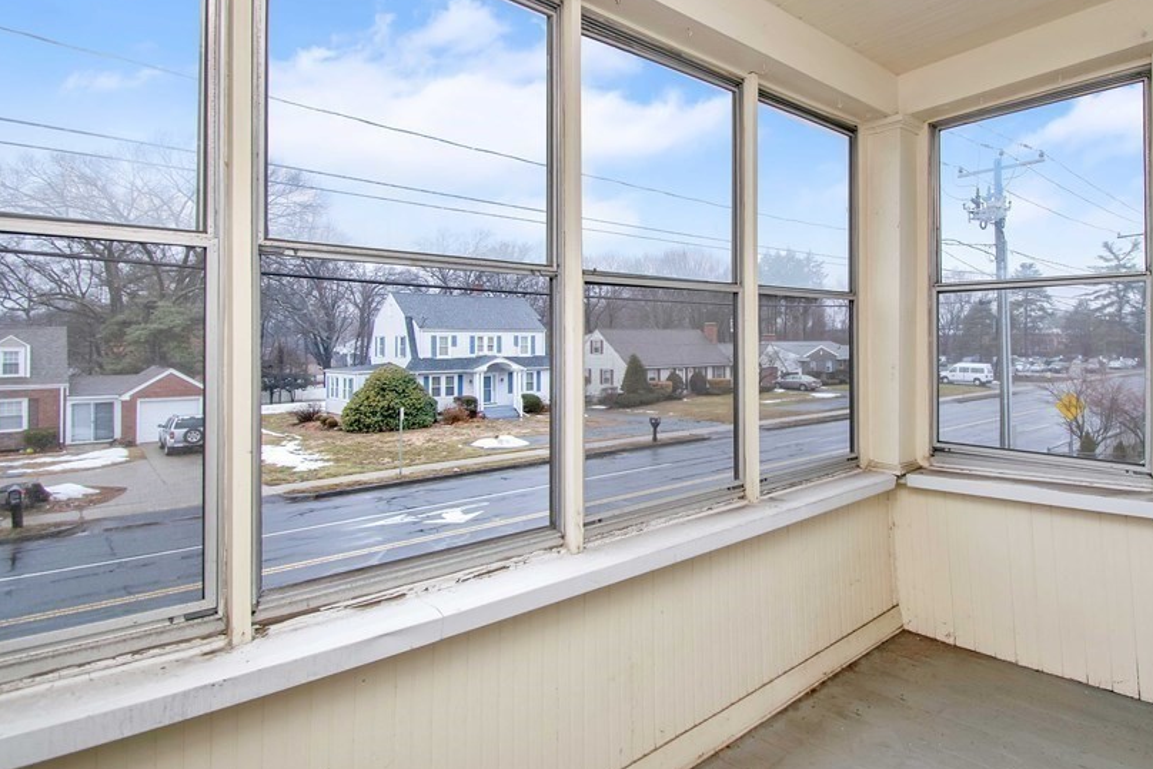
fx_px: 609
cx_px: 695
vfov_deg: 64.3
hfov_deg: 85.8
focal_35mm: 19
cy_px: 329
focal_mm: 10
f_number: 5.6
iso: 110
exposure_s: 1/125
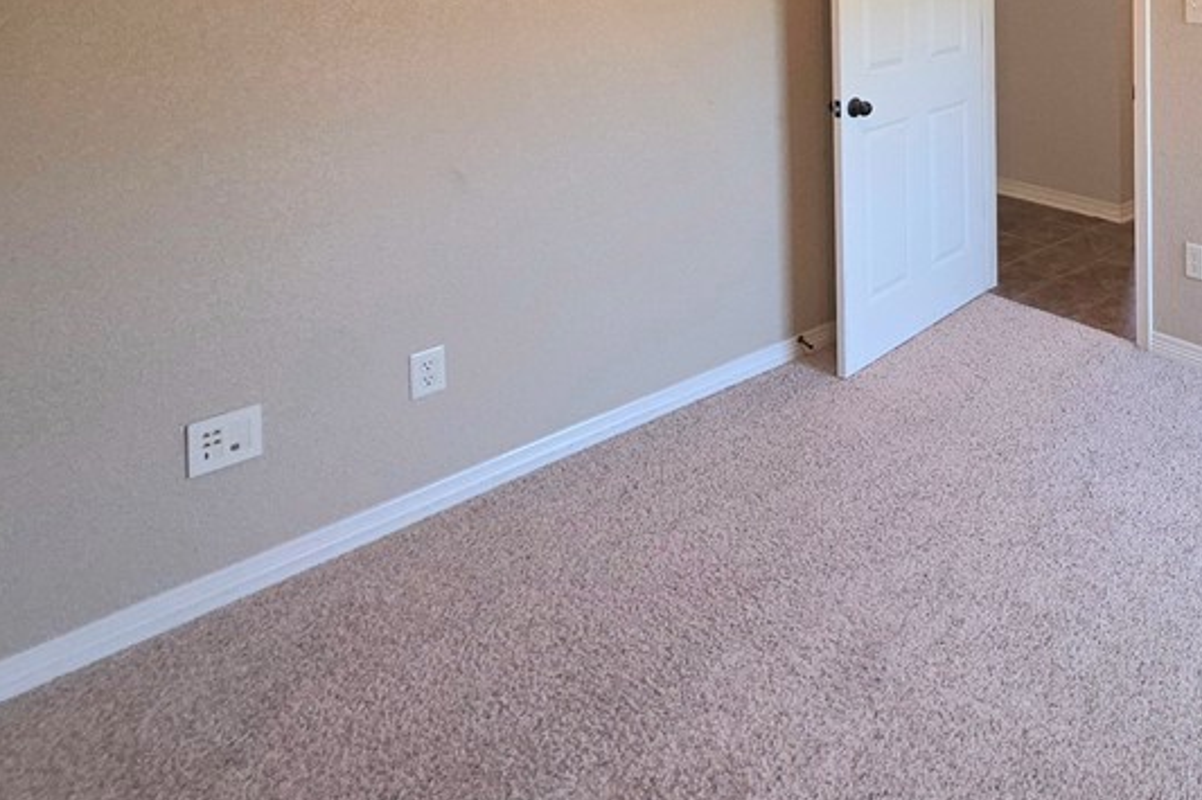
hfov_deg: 58.0
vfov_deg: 41.3
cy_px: -45
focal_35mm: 26
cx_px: 1112
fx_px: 868
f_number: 1.9
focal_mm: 2.2
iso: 100
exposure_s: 1/60.2
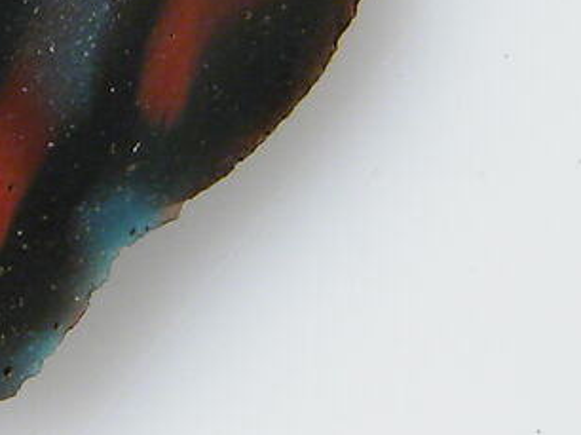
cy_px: 68
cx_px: -473
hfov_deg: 6.4
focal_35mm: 302
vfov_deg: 4.9
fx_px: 5065
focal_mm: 19.9
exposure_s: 1/5.6
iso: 100
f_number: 6.8
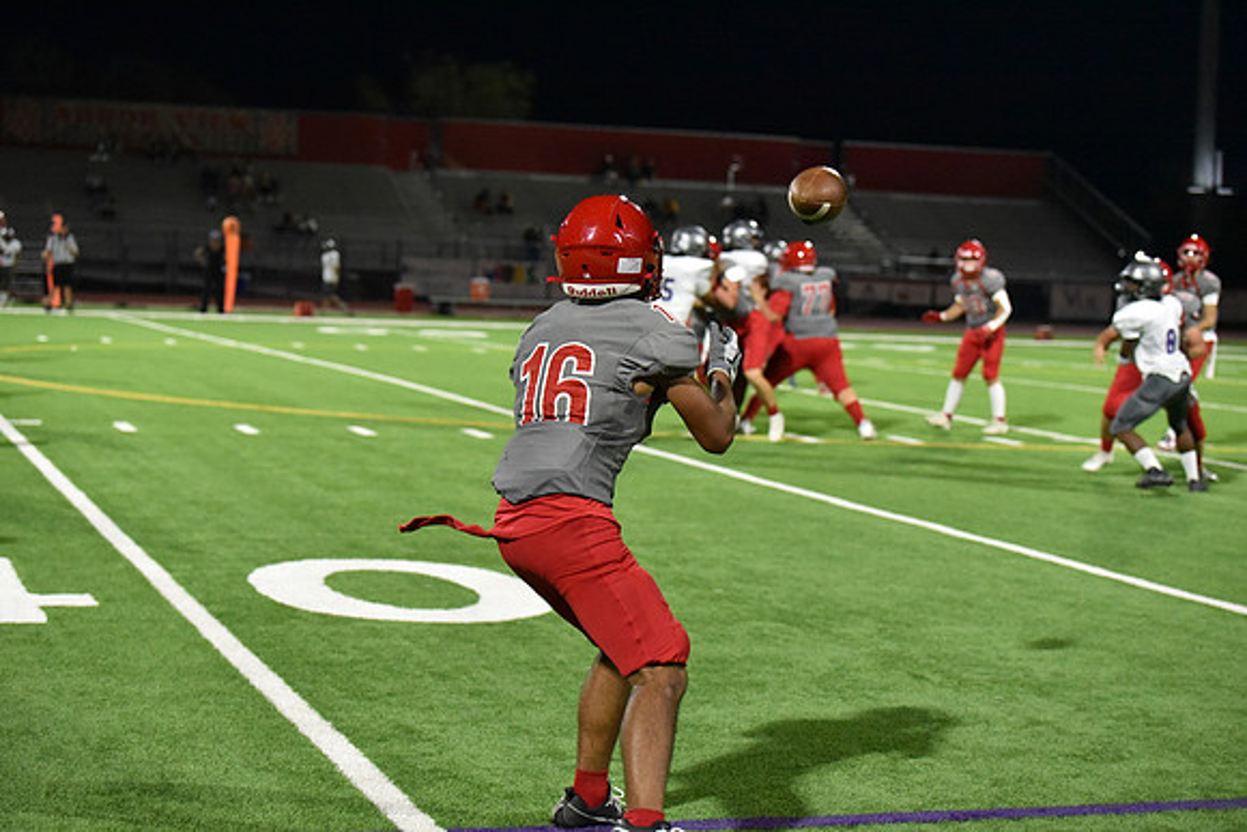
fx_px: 2425
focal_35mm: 70
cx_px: 624
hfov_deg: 28.8
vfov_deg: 19.5
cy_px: 416
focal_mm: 70
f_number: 2.8
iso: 9000
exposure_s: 1/1000
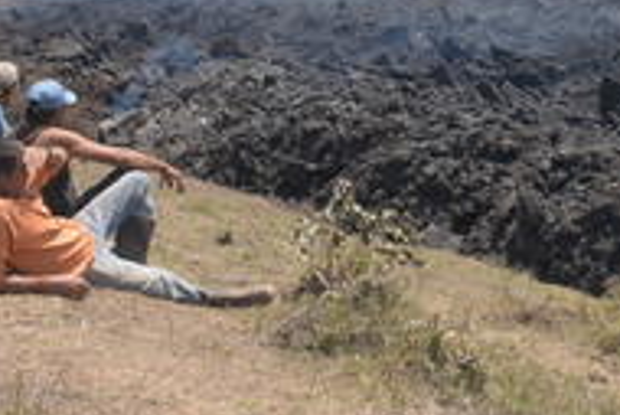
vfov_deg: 16.8
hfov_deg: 24.6
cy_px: -23
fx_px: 1362
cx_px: 597
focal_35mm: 79
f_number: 8
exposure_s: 1/125
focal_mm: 20
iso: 100
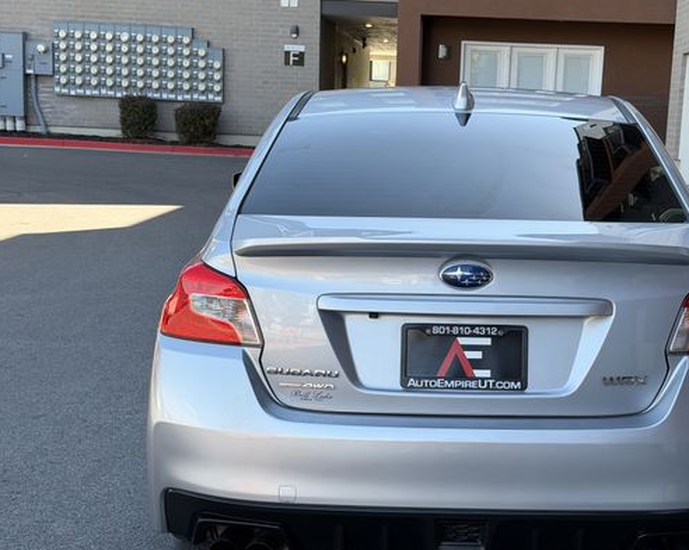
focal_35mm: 61
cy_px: 325
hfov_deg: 30.8
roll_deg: -2.3
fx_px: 1243
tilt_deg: -9.4
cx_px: 434
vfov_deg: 24.9
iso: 64
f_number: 1.78
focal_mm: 6.76
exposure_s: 1/557
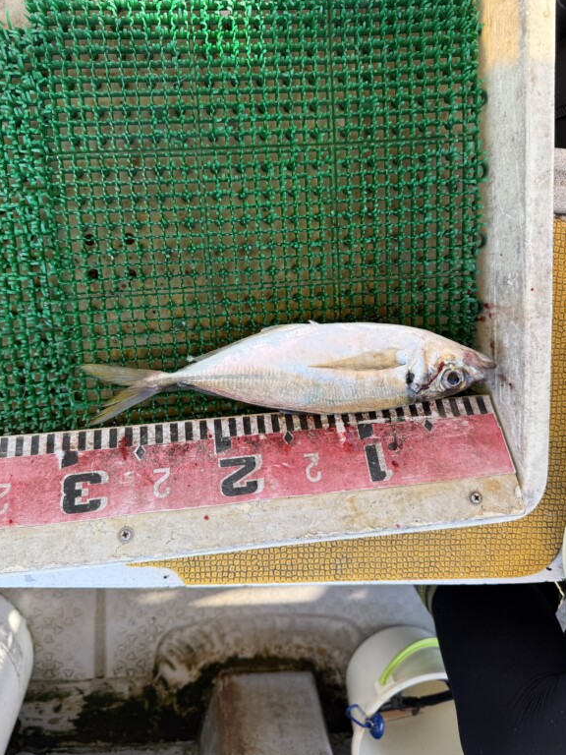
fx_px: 545
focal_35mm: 25
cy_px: 365
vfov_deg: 69.4
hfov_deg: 54.9
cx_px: 275
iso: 80
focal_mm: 6.76
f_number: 1.78
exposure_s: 1/524
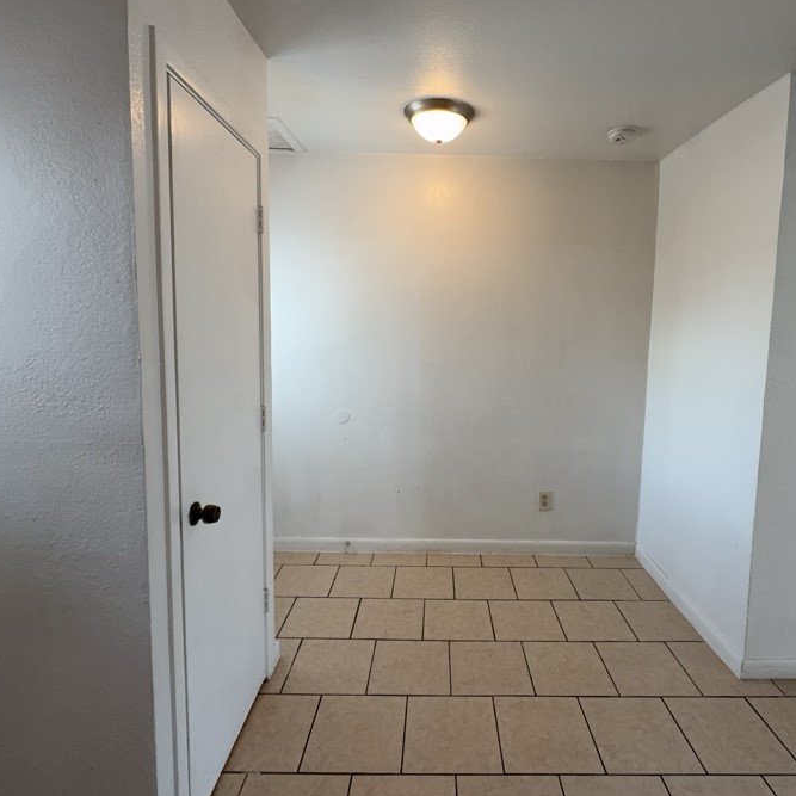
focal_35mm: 19
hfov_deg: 77.4
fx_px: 494
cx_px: 444
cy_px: 369
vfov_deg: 77.6
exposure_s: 1/60
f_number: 2.2
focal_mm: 2.22
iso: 64
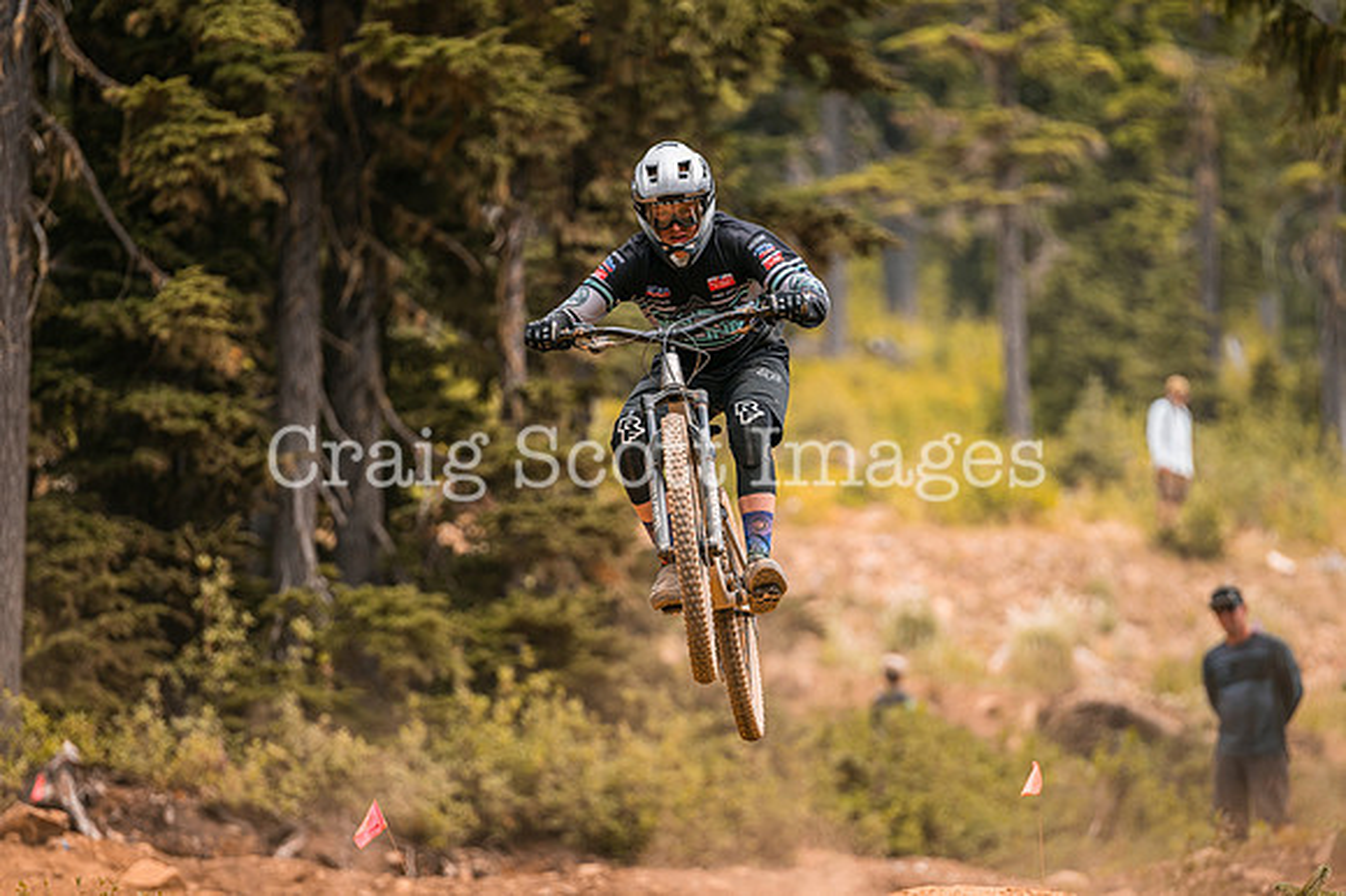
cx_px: 767
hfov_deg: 8.5
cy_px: 557
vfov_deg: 5.6
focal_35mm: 243
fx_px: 9084
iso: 320
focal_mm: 195
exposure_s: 1/1600
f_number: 2.8
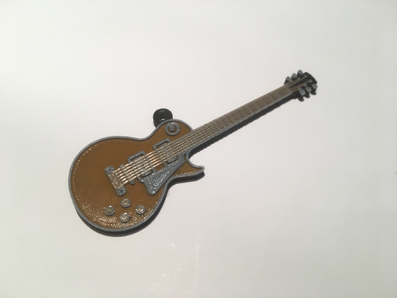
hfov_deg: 61.7
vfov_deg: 48.2
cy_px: 149
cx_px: 198
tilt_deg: -59.9
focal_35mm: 29
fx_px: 333
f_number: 2.2
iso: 50
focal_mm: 4.15
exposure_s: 1/33
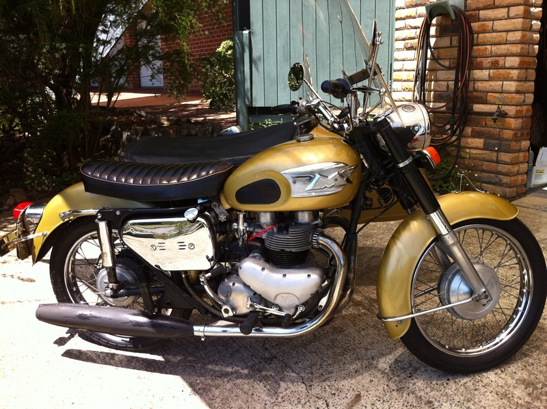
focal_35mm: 35
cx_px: 274
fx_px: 552
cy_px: 204
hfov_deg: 52.7
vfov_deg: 40.6
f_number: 2.8
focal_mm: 3.85
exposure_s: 1/404
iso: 80
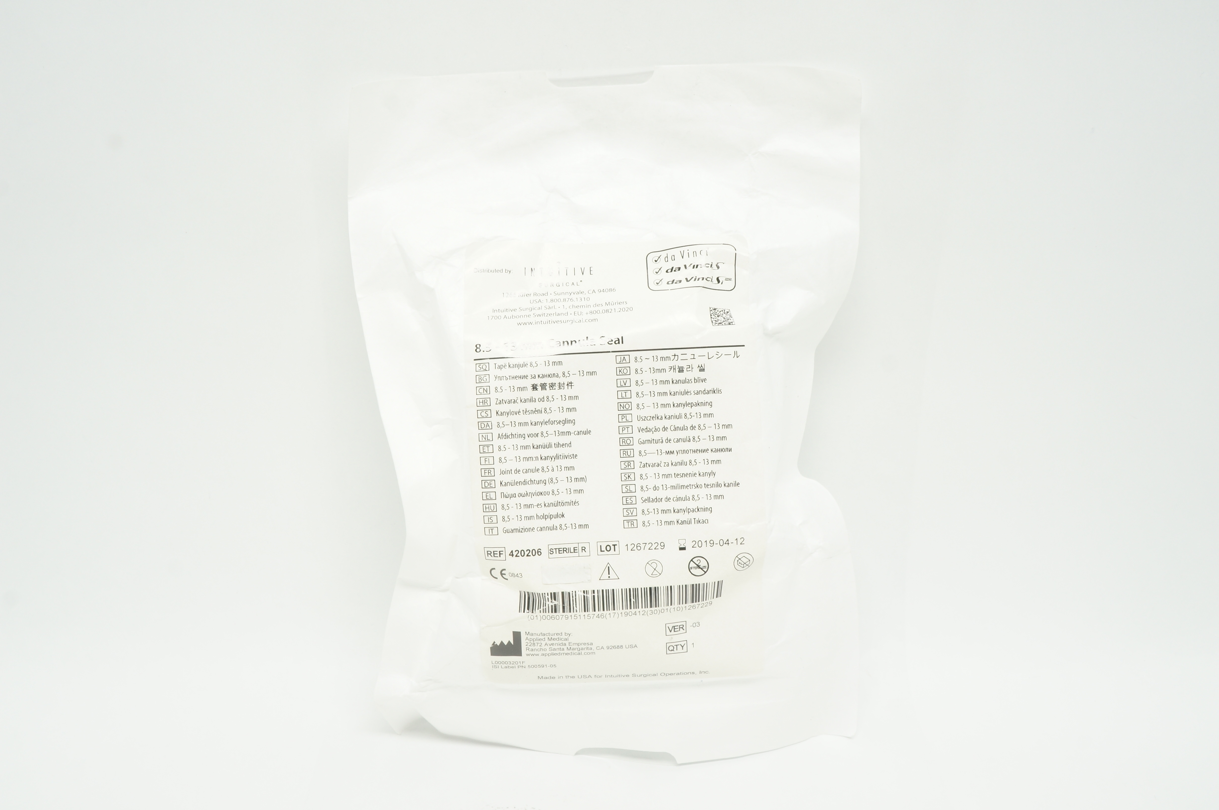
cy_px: 405
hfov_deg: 62.0
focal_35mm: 30
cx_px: 610
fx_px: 1015
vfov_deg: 43.5
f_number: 11
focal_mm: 20
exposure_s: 1/15
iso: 400
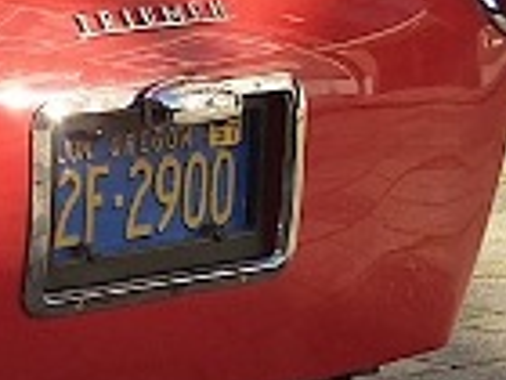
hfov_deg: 9.4
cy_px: 74
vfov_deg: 7.5
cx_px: -481
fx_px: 2880
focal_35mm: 197
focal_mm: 7.3
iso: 125
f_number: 4
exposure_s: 1/160
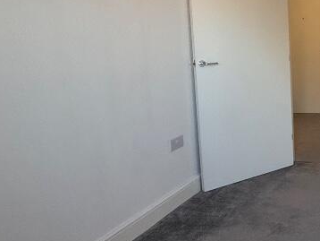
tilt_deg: -6.0
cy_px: 75
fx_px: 370
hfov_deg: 34.7
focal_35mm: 40
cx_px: 405
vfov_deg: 35.6
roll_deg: -0.1
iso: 250
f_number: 2.2
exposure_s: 1/99
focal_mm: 2.22
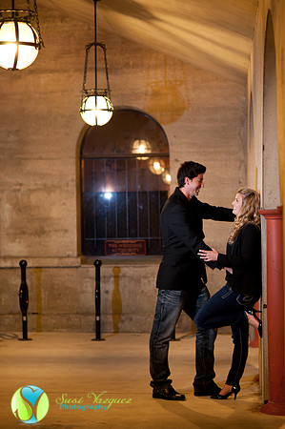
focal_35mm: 85
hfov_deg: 16.0
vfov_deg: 23.9
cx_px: 142
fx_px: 1012
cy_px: 214
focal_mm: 85
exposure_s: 1/6
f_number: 2.5
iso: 400
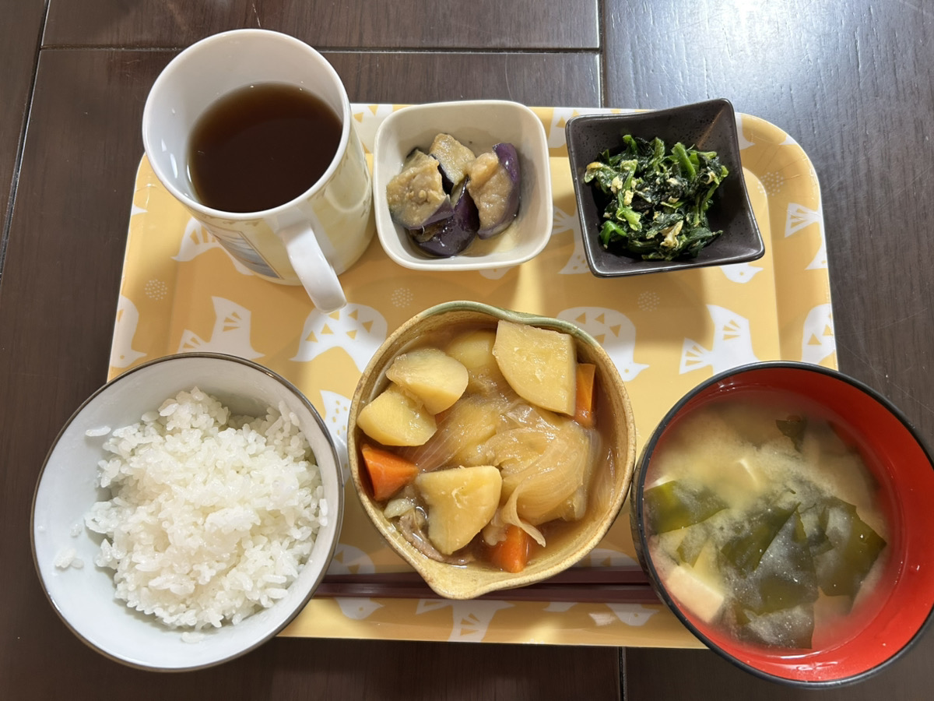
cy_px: 350
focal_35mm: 26
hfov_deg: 67.3
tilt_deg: -76.7
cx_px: 467
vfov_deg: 53.1
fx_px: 702
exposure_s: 1/50
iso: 125
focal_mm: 5.7
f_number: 1.5
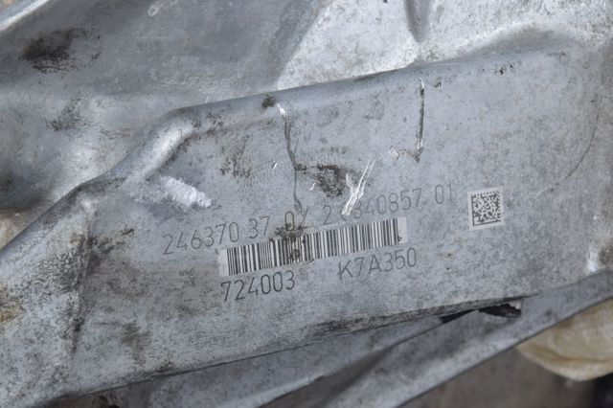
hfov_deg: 14.9
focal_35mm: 138
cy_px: 204
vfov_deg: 9.9
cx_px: 306
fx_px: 2349
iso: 800
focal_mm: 92
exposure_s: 1/200
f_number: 14
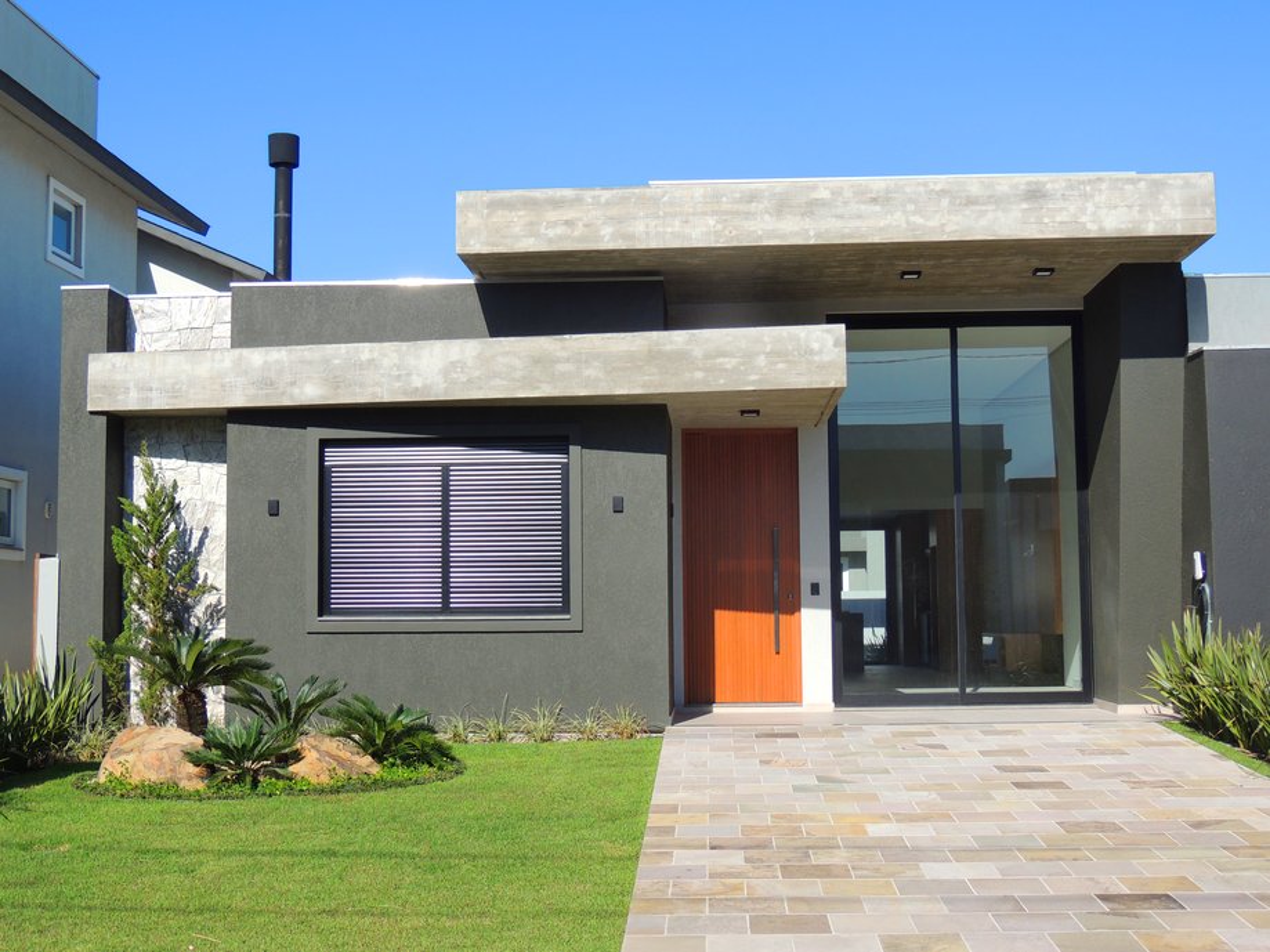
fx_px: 1724
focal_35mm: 47
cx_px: 635
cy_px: 476
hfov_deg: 40.4
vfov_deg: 30.9
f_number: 3.5
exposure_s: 1/1000
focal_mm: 8.3
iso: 100
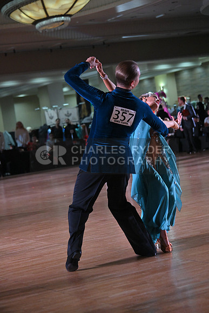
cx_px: 104
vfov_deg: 21.5
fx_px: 827
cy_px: 156
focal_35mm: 95
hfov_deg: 14.4
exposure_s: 1/400
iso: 4000
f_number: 5
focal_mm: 95
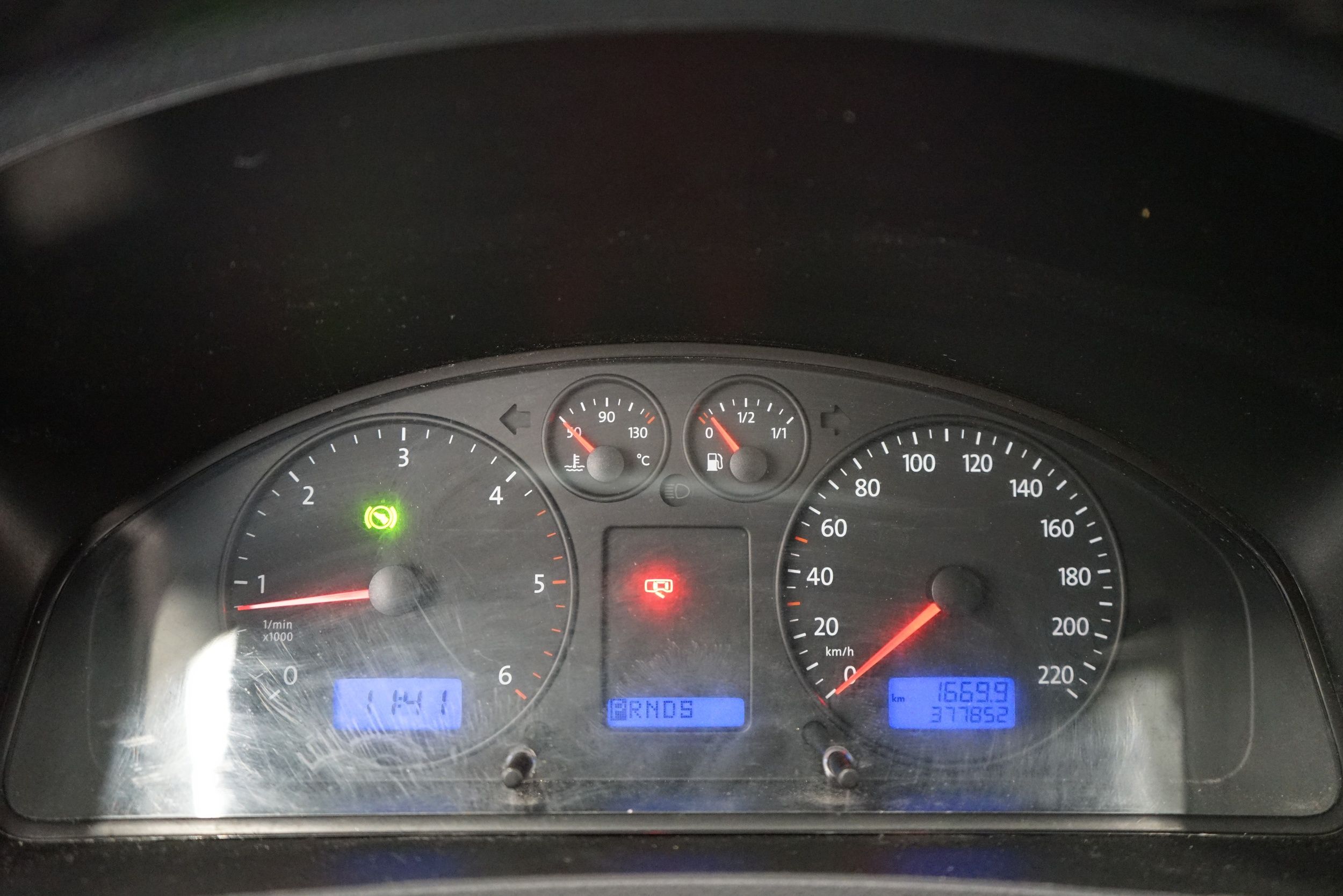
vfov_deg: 45.0
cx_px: 672
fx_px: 1082
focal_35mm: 29
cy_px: 448
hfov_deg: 63.7
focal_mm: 29
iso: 6400
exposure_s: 1/50
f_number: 3.5
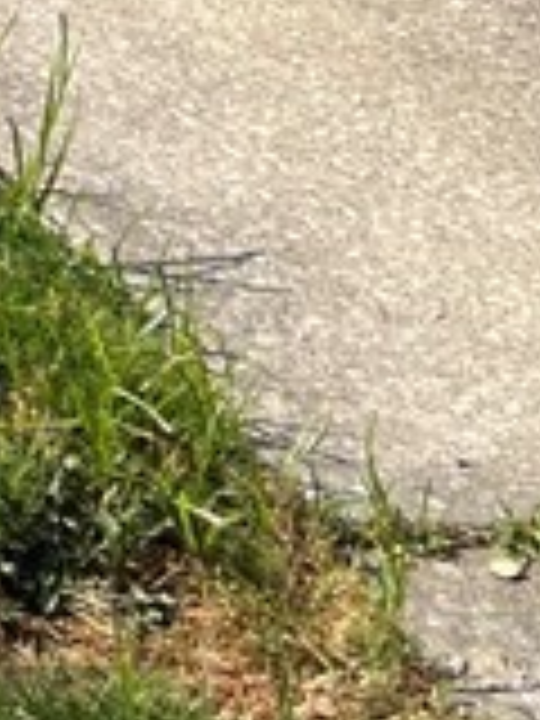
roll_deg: +0.0
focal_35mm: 166
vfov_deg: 10.5
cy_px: -904
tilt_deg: -6.9
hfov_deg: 8.5
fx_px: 3453
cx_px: -486
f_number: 1.5
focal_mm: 5.7
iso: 50
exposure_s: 1/3571
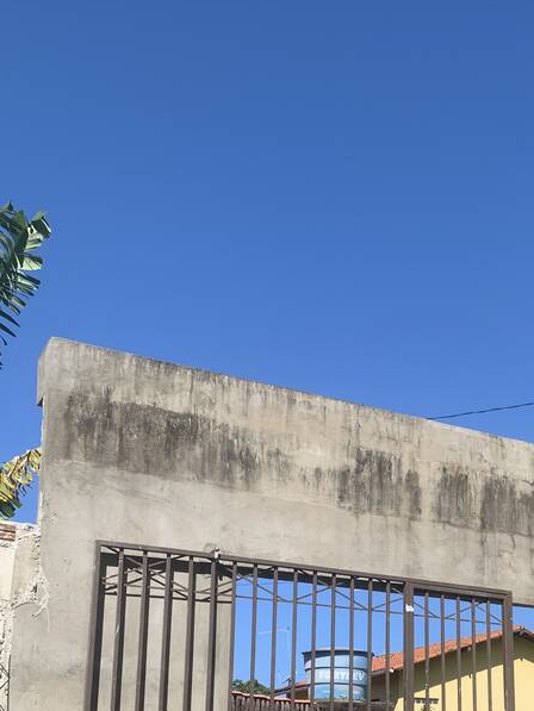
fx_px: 966
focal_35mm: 47
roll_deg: -0.8
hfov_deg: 30.5
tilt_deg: +13.2
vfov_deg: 38.6
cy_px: 590
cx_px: 389
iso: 25
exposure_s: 1/2545
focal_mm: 4.25
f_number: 1.8
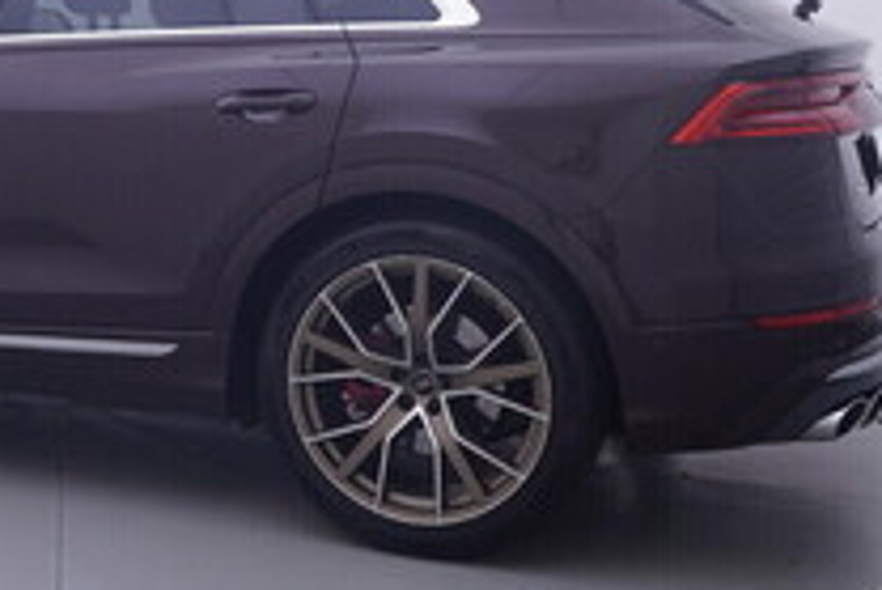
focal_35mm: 59
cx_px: 121
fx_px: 1454
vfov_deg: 22.5
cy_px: 104
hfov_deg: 32.4
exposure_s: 1/80
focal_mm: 15
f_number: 5
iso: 200
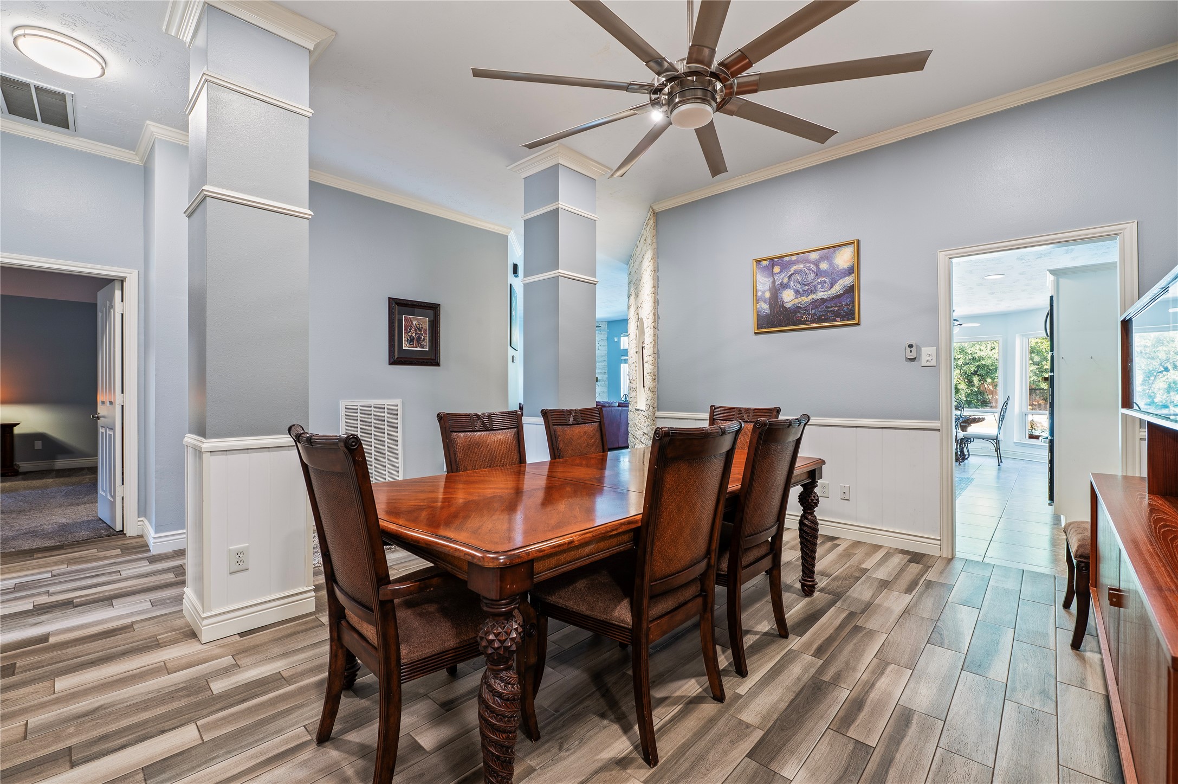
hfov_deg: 100.4
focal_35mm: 15
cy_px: 392
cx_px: 589
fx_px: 490
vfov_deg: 77.2
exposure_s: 1/1.67
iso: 125
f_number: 6.3
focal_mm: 15
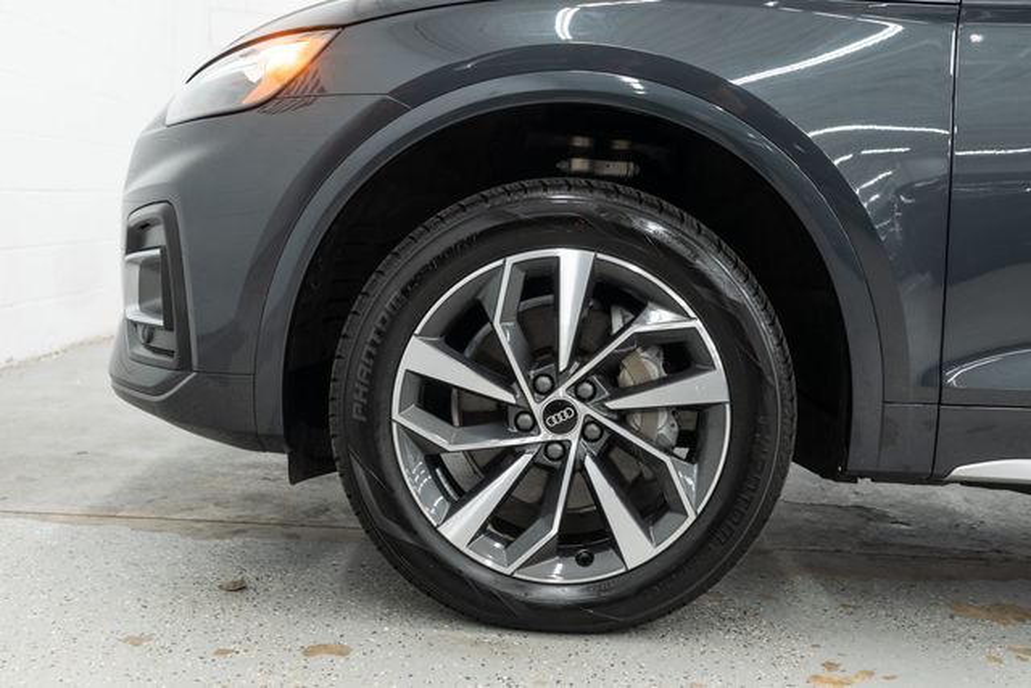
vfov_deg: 31.9
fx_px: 1203
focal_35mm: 42
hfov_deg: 46.4
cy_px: 344
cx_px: 516
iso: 400
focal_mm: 28
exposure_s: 1/40
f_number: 3.2
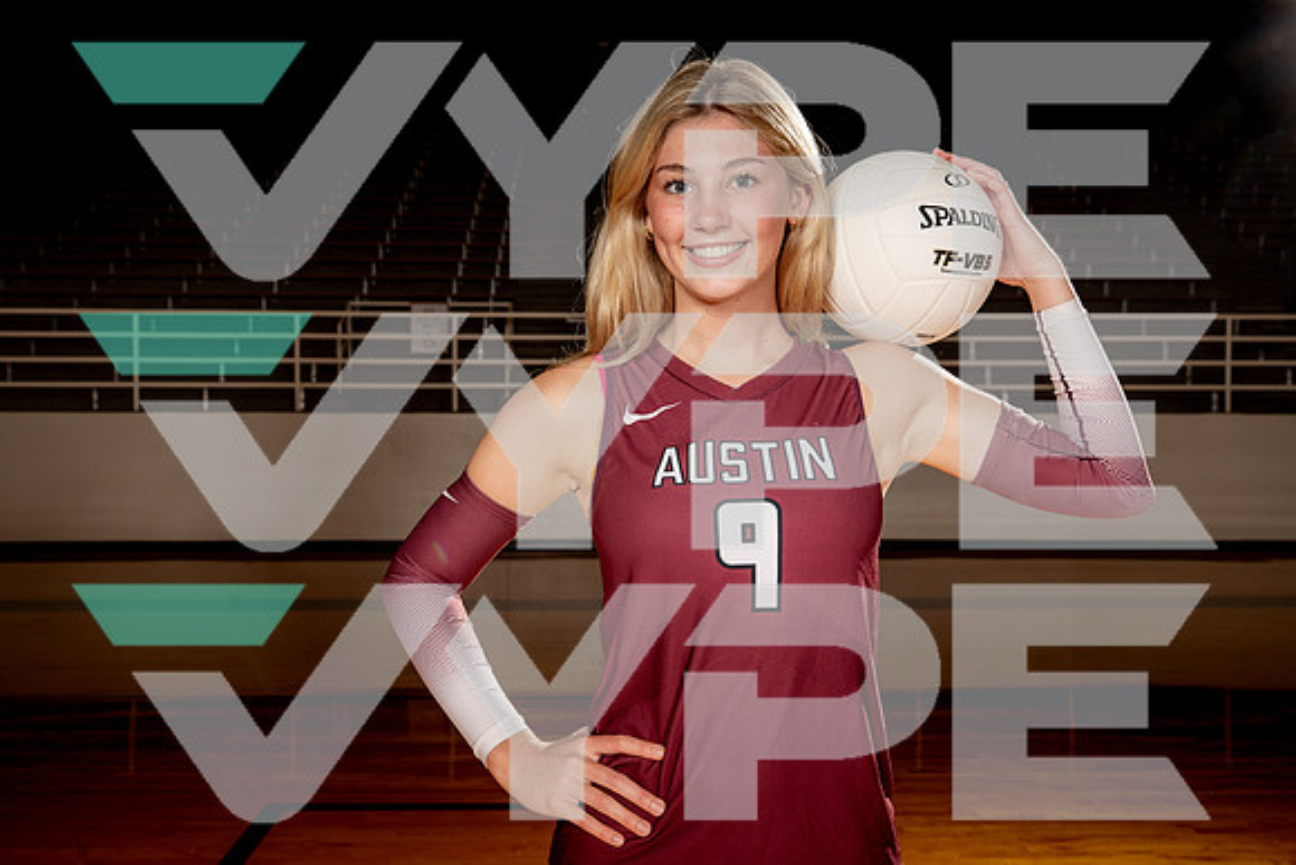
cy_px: 432
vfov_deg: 34.2
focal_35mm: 39
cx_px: 648
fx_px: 1404
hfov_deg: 49.5
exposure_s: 1/250
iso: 100
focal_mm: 39
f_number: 8
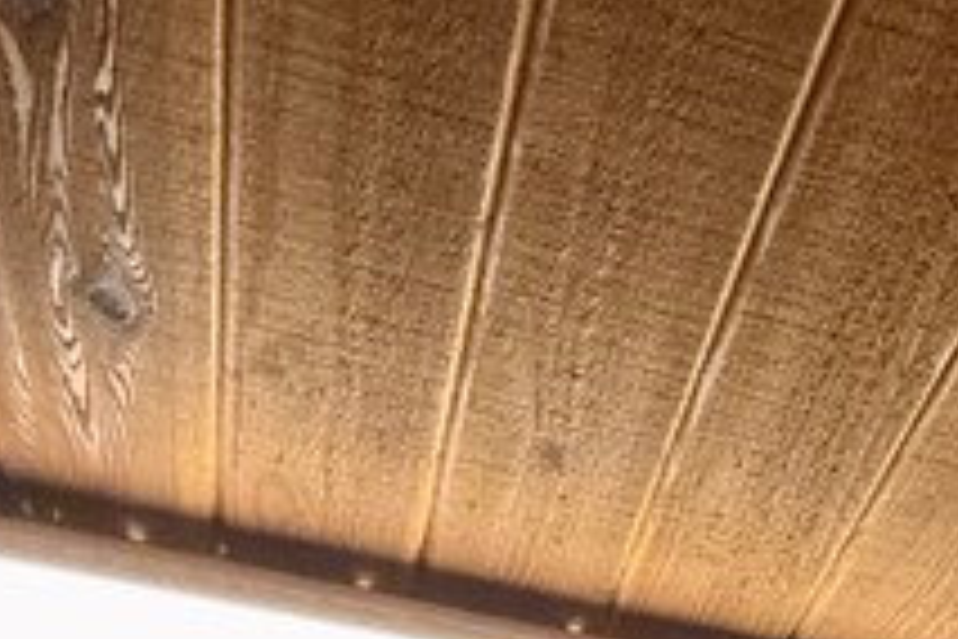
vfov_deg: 10.5
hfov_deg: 27.9
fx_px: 1863
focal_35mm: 70
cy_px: 2074
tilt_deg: -11.4
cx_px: 832
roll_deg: -0.1
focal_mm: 2.22
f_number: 2.2
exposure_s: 1/120
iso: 500
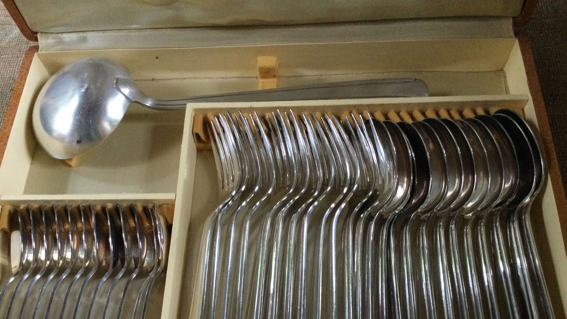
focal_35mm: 37
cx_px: 279
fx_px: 556
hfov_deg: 54.0
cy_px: 231
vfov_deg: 31.5
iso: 250
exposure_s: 1/17
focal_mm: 3.3
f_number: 2.4
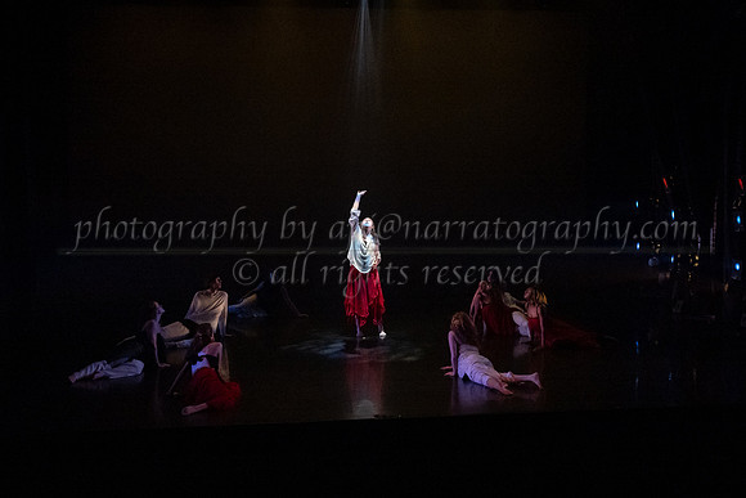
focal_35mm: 55
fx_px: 1142
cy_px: 265
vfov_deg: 24.6
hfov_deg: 35.9
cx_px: 483
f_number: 3.5
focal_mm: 41
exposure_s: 1/250
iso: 5000
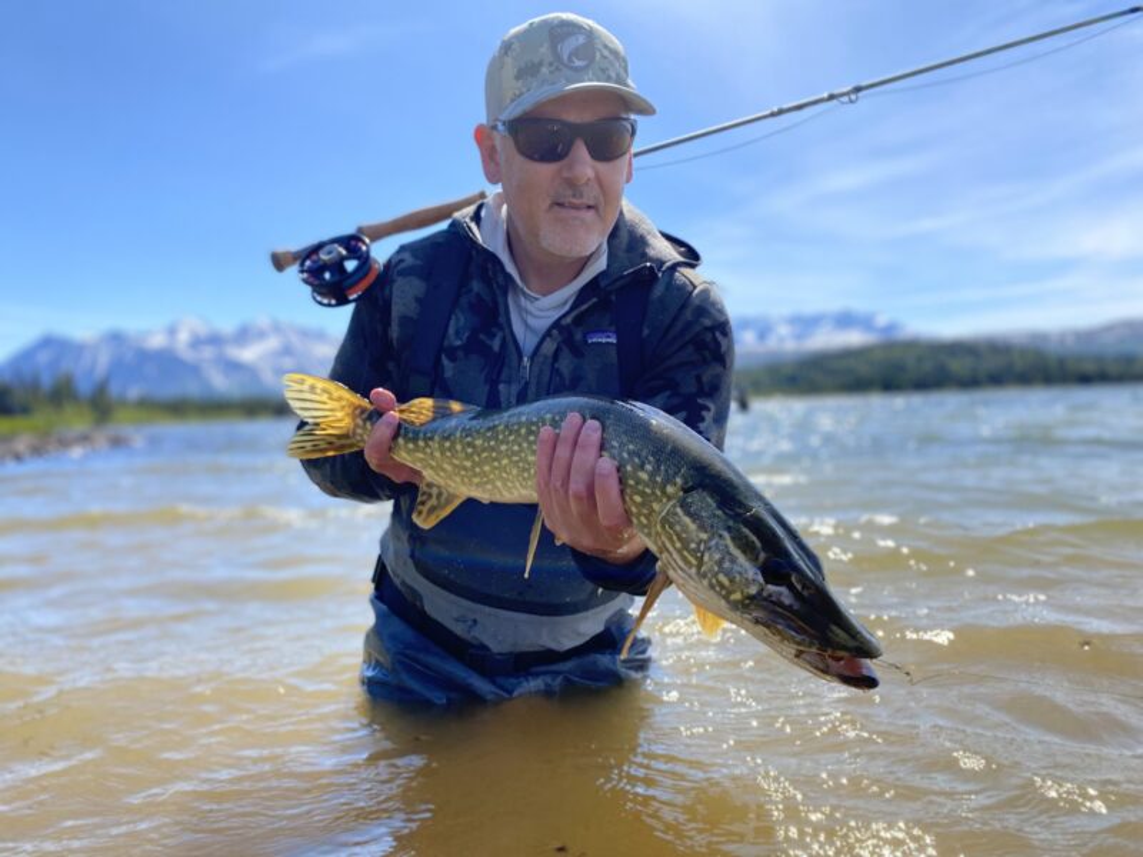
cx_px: 572
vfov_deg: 53.1
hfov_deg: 67.3
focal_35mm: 26
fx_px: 859
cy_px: 428
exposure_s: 1/2625
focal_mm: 4.25
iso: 32
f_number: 1.8
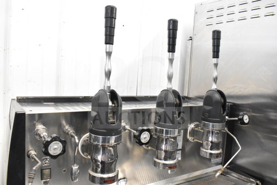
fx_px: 231
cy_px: 92
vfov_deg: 43.6
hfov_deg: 61.9
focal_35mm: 30
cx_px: 138
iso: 6400
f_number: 5.6
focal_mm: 20
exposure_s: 1/125
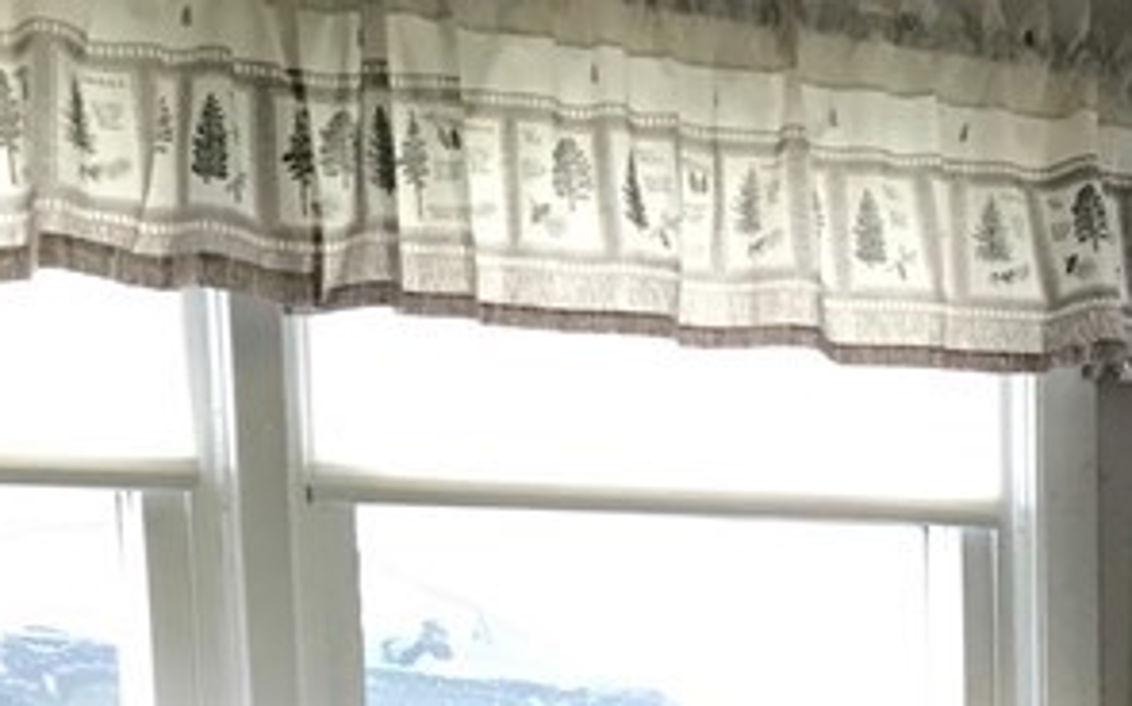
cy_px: 1289
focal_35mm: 103
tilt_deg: -12.5
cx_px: 1604
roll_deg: -1.6
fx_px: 3176
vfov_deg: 11.7
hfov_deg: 18.3
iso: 40
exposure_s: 1/20
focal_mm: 3.99
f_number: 1.8
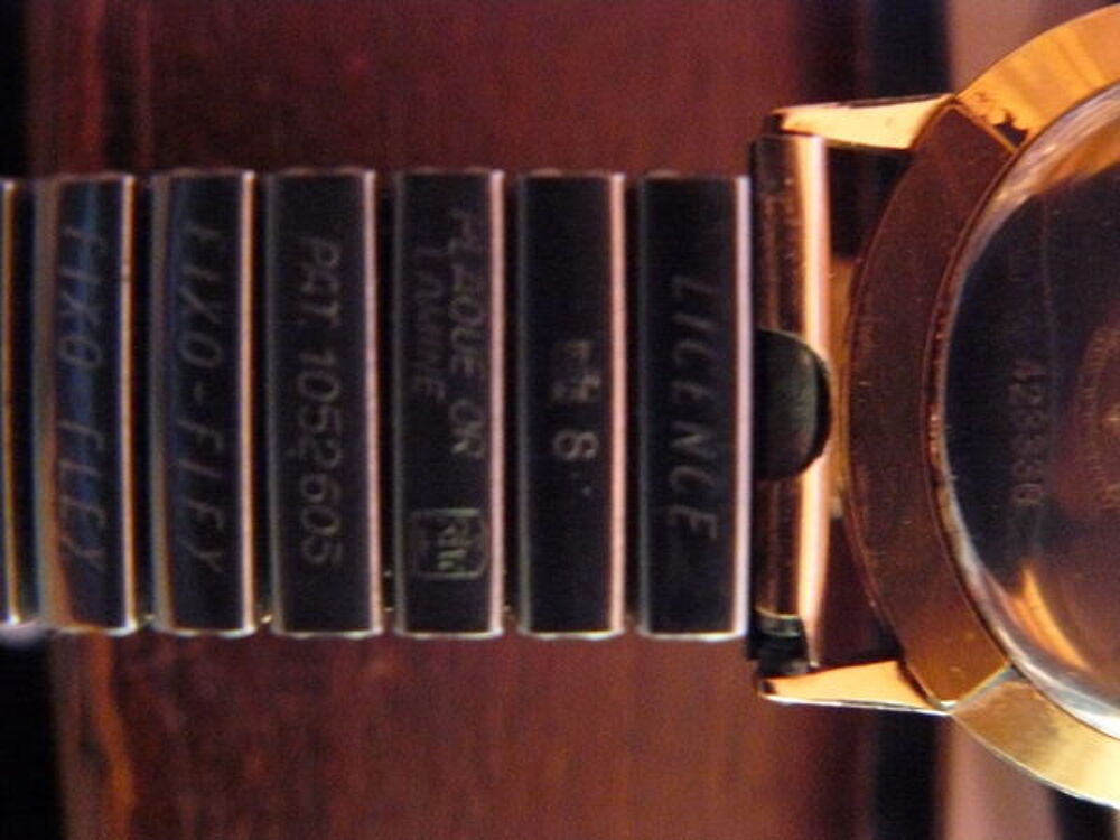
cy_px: 420
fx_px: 1165
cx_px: 560
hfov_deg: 51.4
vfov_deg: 39.7
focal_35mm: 36
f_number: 2.8
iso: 800
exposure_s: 1/8
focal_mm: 6
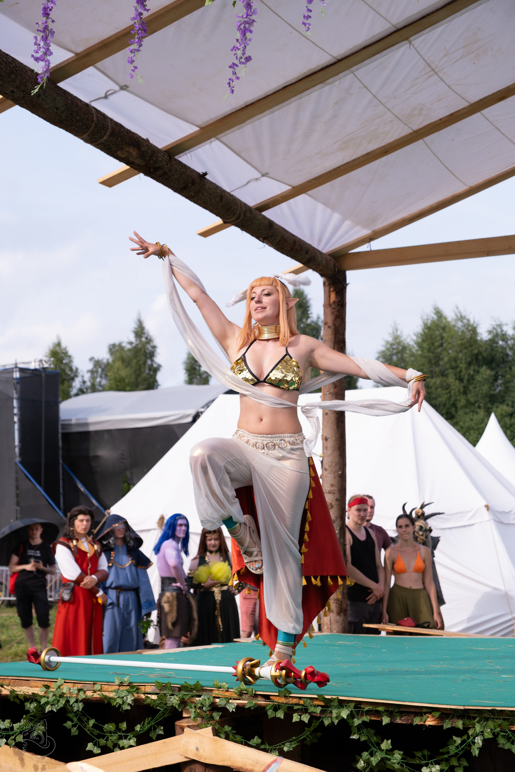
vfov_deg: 29.7
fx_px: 1459
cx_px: 258
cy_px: 386
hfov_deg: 20.0
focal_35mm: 68
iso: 200
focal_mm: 45.5
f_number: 4
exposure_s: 1/800
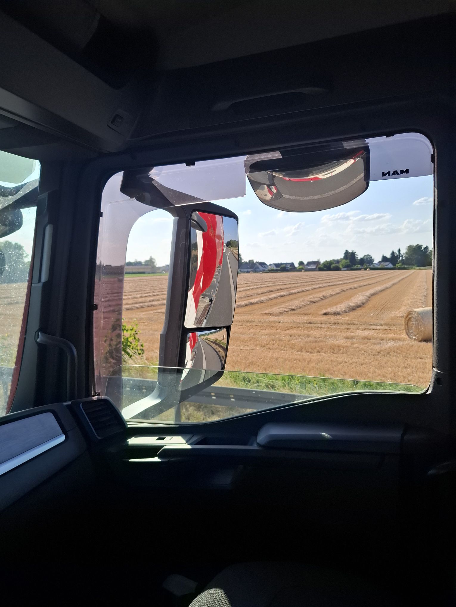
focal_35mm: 23
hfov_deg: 58.9
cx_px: 228
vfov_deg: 73.9
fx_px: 404
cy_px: 304
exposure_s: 1/1555
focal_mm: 5.54
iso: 50
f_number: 1.8
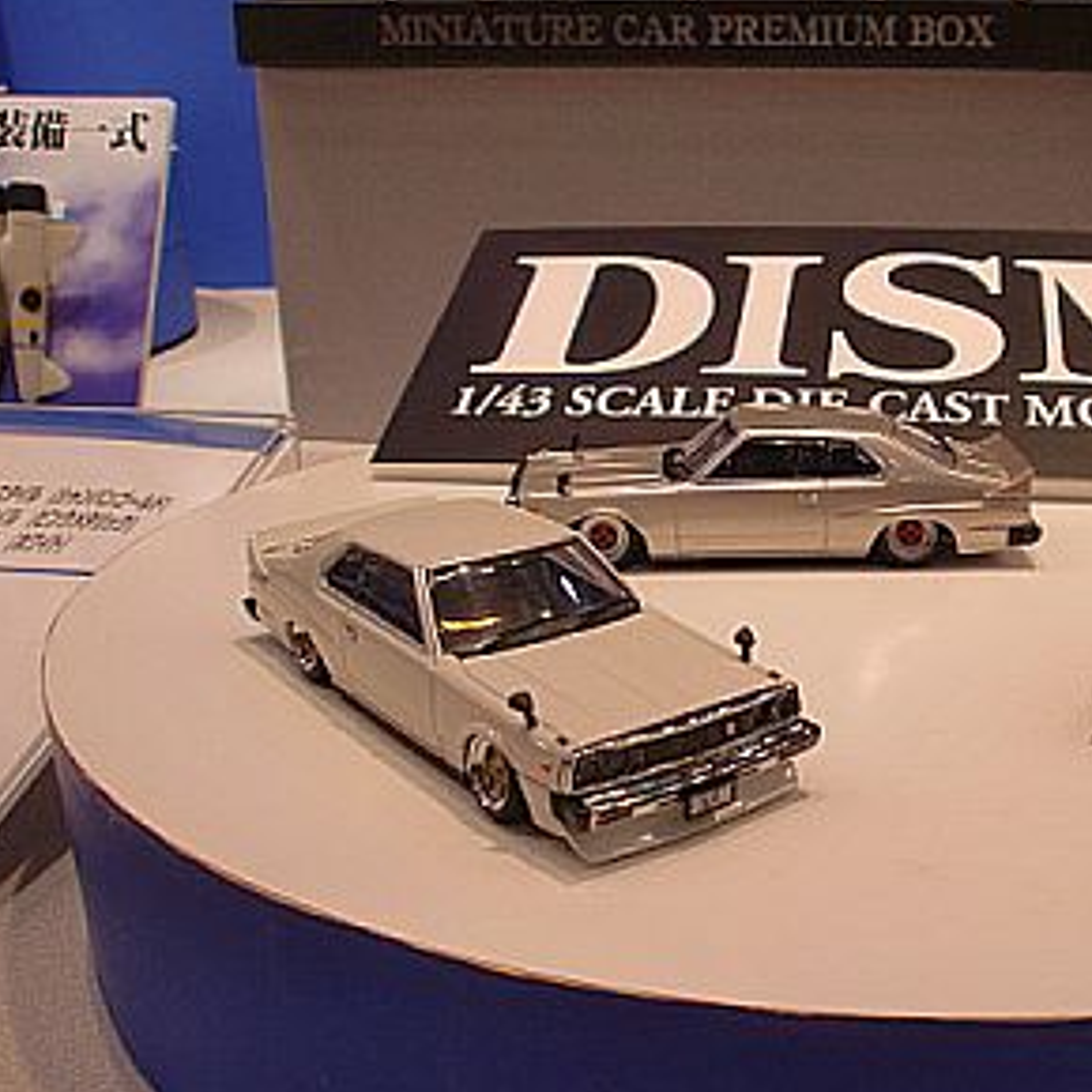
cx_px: 798
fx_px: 1463
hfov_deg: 40.0
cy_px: 599
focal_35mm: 41
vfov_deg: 40.9
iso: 64
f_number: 2.6
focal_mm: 4.65
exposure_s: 1/80
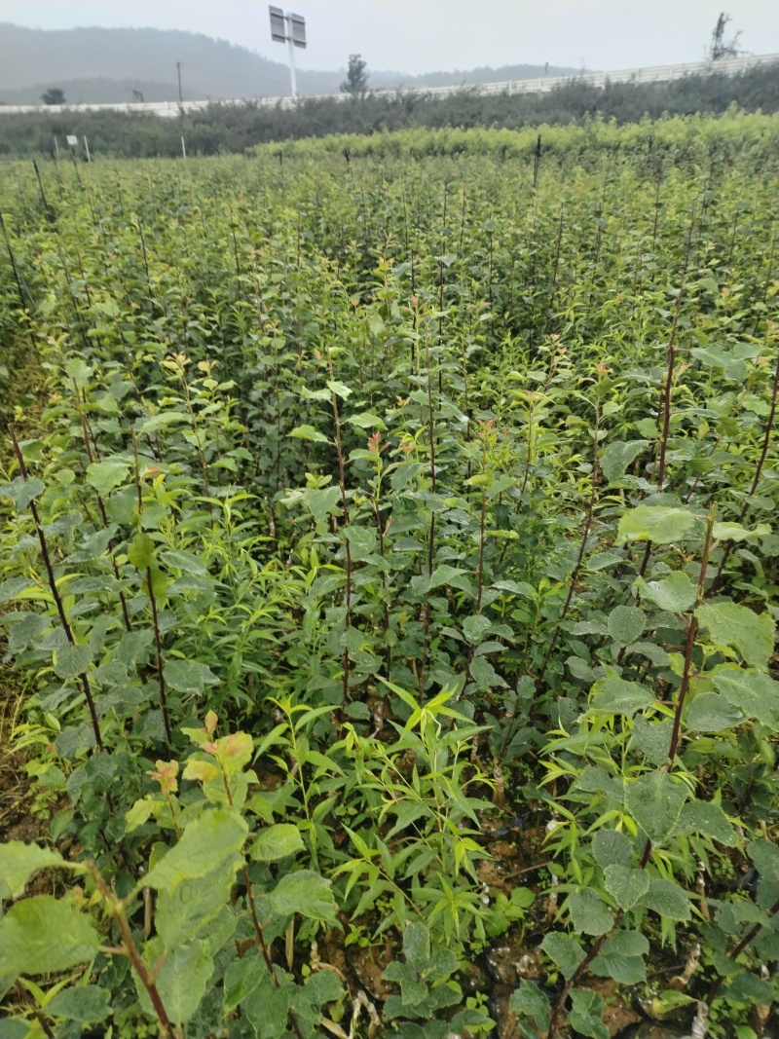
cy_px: 520
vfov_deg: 67.3
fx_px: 780
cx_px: 390
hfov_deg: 53.1
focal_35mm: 26
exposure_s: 1/50
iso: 84
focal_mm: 4.26
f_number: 1.8
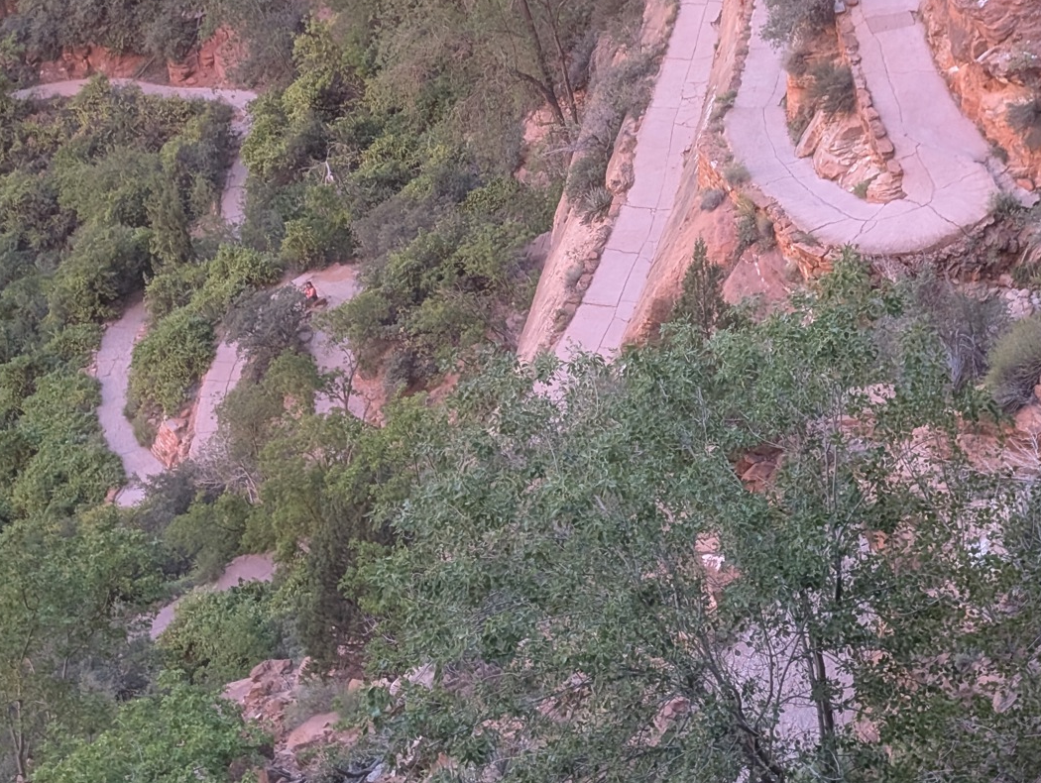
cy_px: 119
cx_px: 658
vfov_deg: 17.4
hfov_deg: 23.2
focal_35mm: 84
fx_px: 2529
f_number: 1.68
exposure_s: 1/351
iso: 175
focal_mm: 6.9
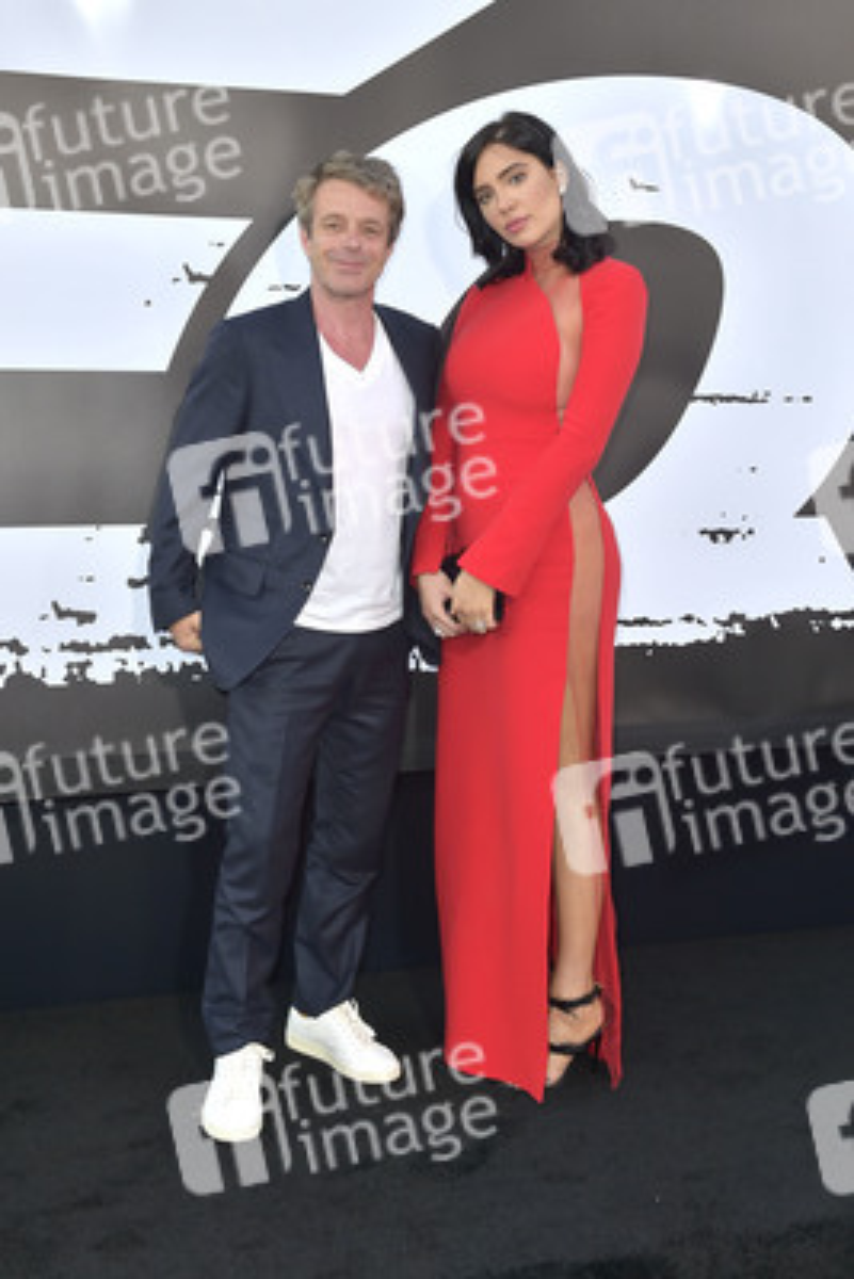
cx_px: 427
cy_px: 640
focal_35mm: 38
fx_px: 1351
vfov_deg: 50.7
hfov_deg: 35.1
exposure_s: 1/250
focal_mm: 38
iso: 250
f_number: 6.3
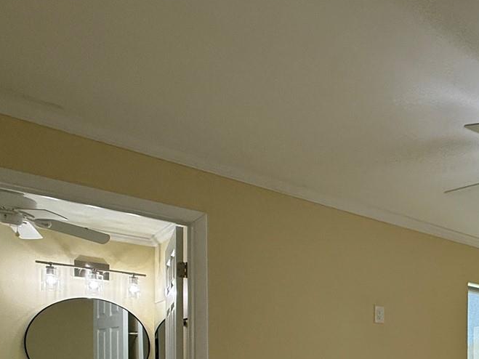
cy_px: 379
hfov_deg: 43.4
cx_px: 512
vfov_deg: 36.4
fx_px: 470
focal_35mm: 34
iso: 160
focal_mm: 2.22
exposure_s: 1/120
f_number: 2.2
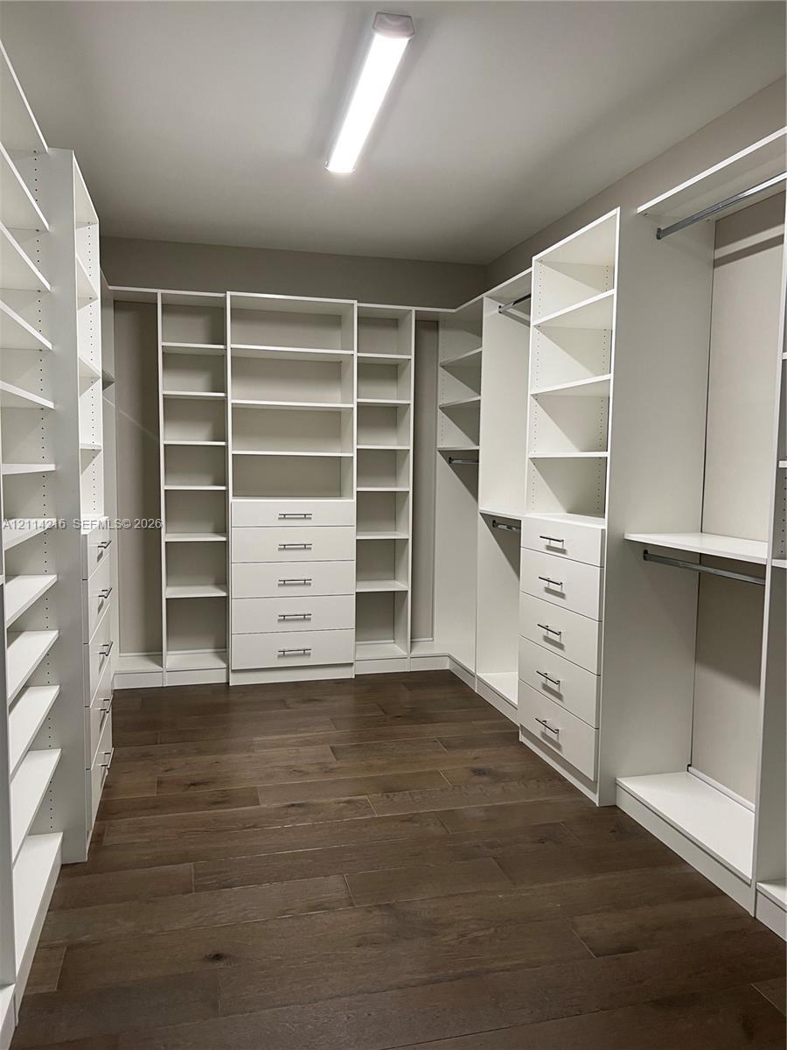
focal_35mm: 26
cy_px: 525
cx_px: 394
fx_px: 788
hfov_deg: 53.1
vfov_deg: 67.3
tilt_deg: -4.7
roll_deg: -0.6
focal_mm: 5.7
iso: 100
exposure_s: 1/60
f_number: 1.5
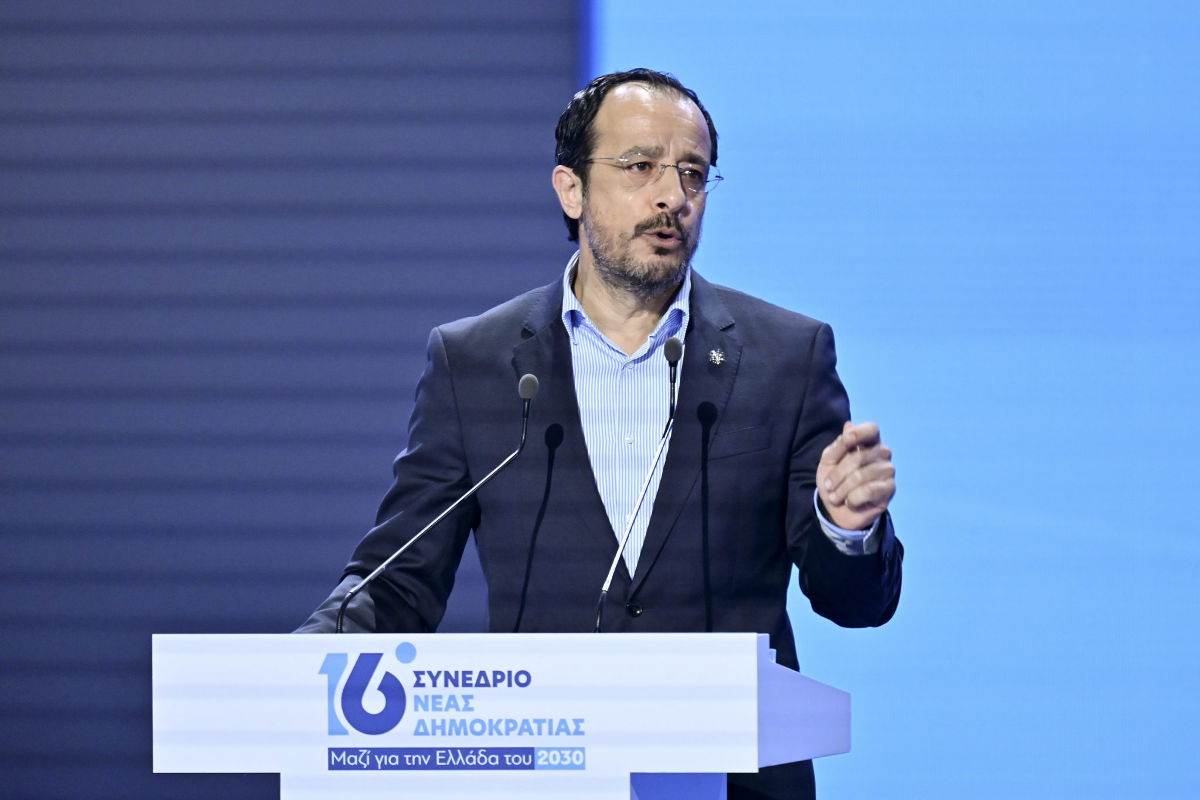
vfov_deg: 2.3
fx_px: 19997
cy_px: 400
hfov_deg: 3.4
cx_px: 600
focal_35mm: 600
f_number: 6.3
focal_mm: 600
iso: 5600
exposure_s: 1/250
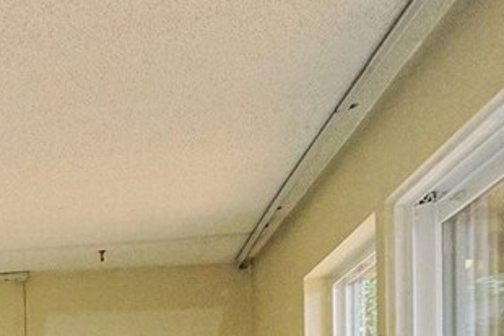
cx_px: -695
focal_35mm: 93
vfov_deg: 13.8
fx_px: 1303
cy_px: 504
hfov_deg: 14.5
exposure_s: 1/90
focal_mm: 17
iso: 1000
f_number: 8
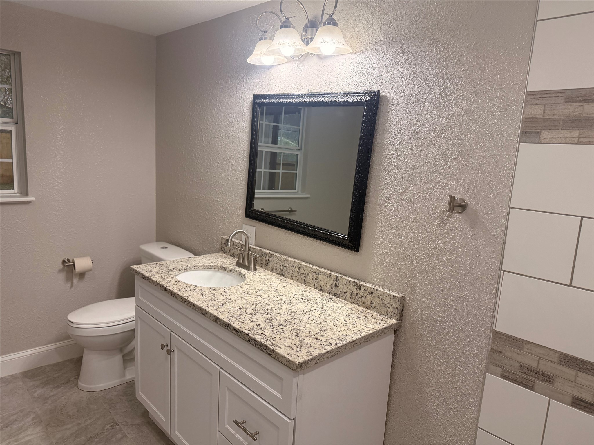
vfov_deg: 56.8
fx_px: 412
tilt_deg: -9.2
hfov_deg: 71.6
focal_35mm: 24
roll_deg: -3.6
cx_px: 297
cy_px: 222
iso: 200
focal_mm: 6.76
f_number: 1.78
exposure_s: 1/187
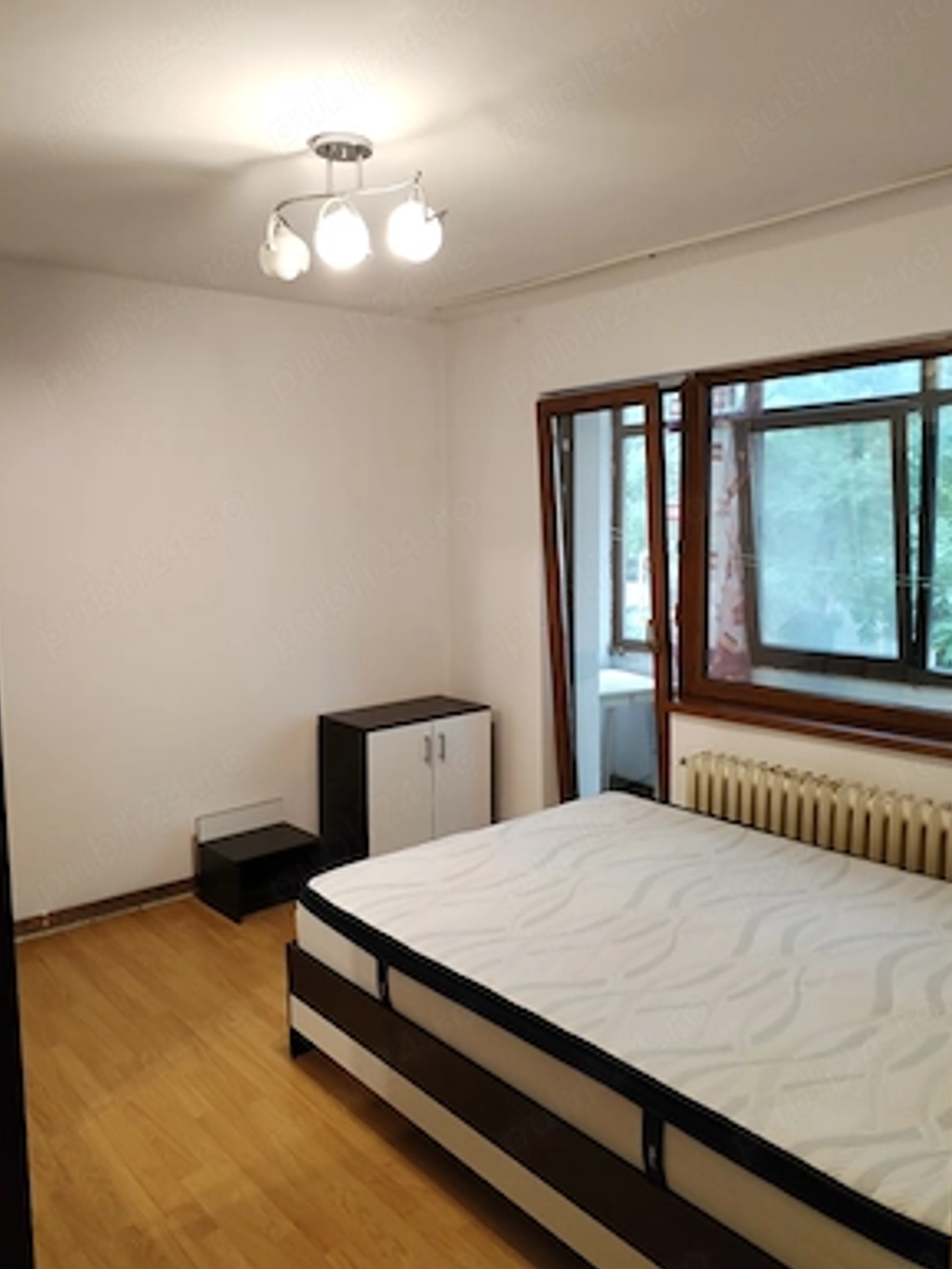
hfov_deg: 51.4
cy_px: 626
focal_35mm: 27
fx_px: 990
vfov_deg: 65.3
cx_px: 488
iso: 1027
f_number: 1.8
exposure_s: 1/25
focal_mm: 4.75
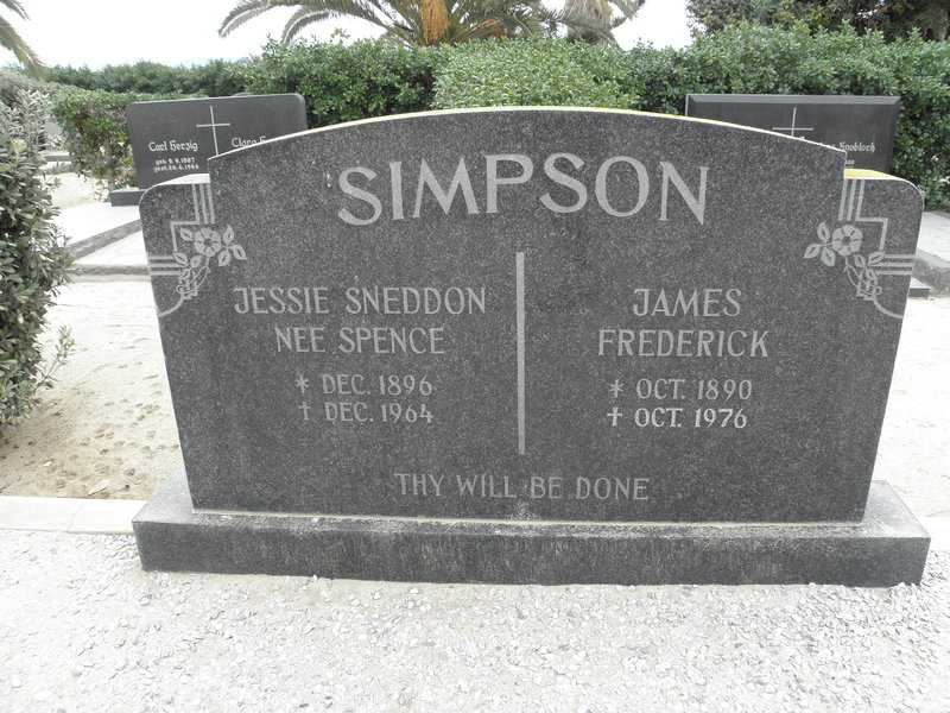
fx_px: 714
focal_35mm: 26
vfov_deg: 53.1
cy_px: 356
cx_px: 475
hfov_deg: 67.3
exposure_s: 1/60
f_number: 4.5
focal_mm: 4.6
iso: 64
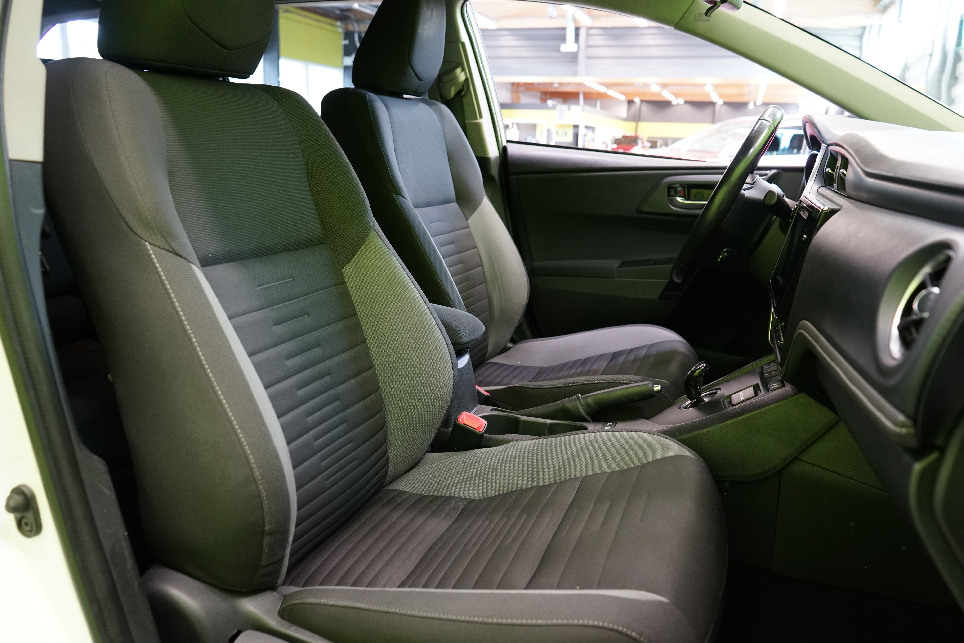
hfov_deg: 65.5
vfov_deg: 46.4
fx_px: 750
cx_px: 482
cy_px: 322
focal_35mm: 28
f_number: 5
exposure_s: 1/20
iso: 2000
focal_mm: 28
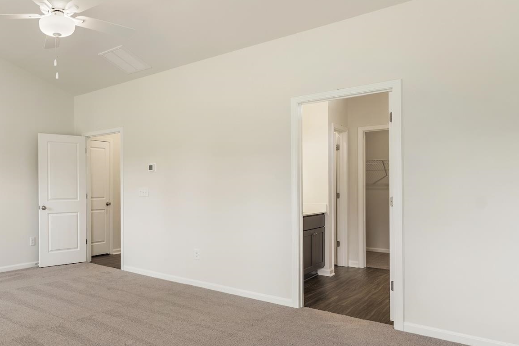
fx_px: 380
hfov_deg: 62.8
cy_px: 190
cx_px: 103
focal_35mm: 26
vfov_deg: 48.9
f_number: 6.3
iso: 400
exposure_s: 1/6
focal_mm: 15.2
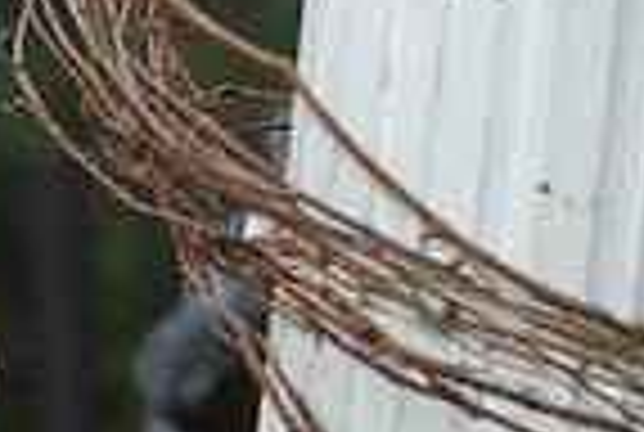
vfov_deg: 3.6
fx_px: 6884
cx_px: -630
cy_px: 266
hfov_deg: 5.3
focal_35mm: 384
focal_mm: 95
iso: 800
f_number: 3.5
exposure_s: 1/100
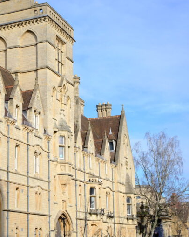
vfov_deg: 26.8
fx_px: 497
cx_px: 23
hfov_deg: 21.1
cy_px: 118
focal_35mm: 71
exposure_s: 1/500
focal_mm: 33
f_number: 7.1
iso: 320
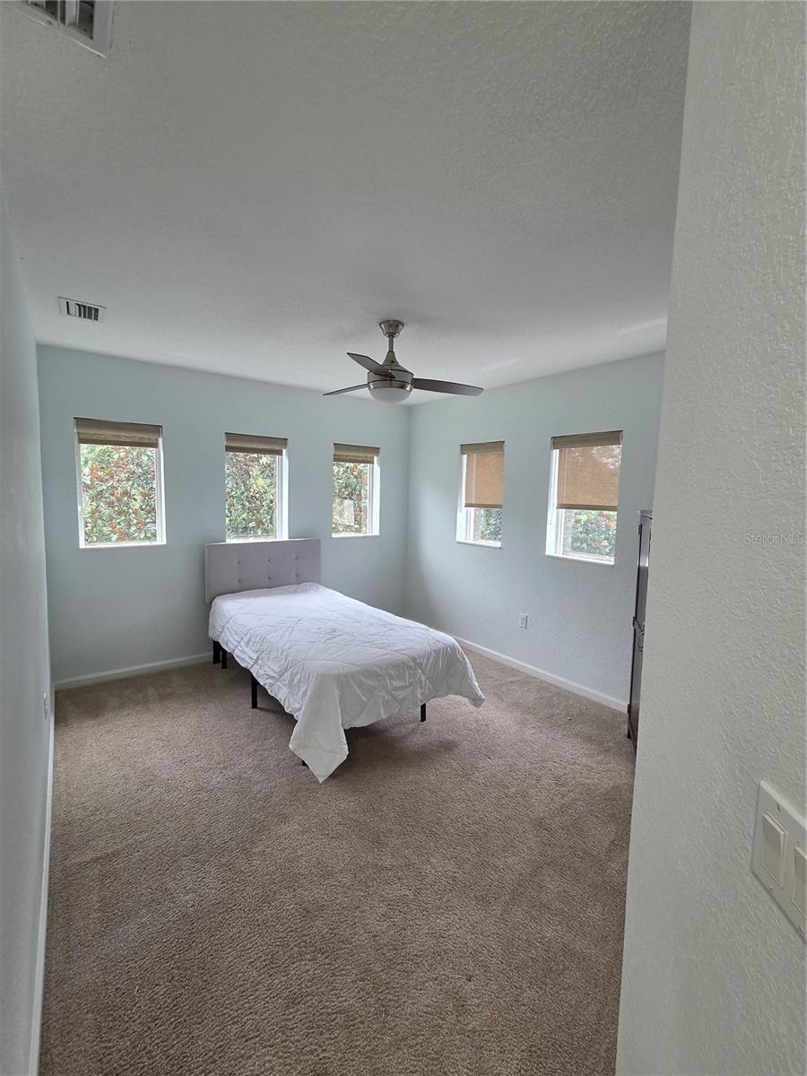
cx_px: 404
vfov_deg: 106.2
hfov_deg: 89.9
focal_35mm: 13
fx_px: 404
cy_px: 538
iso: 250
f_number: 2.2
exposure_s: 1/120
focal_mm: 2.2
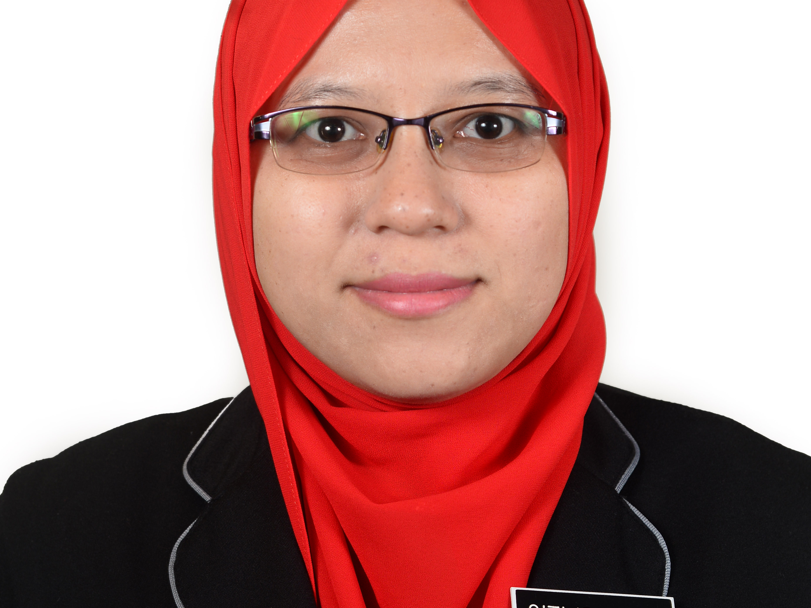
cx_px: 419
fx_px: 1827
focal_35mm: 78
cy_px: 330
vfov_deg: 18.9
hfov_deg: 25.0
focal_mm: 50
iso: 250
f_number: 5.6
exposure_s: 1/80
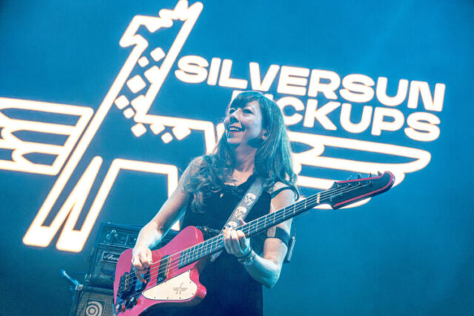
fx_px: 1251
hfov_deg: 21.5
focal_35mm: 95
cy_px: 158
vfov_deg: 14.4
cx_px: 237
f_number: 6.3
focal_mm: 95
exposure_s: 1/400
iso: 2500
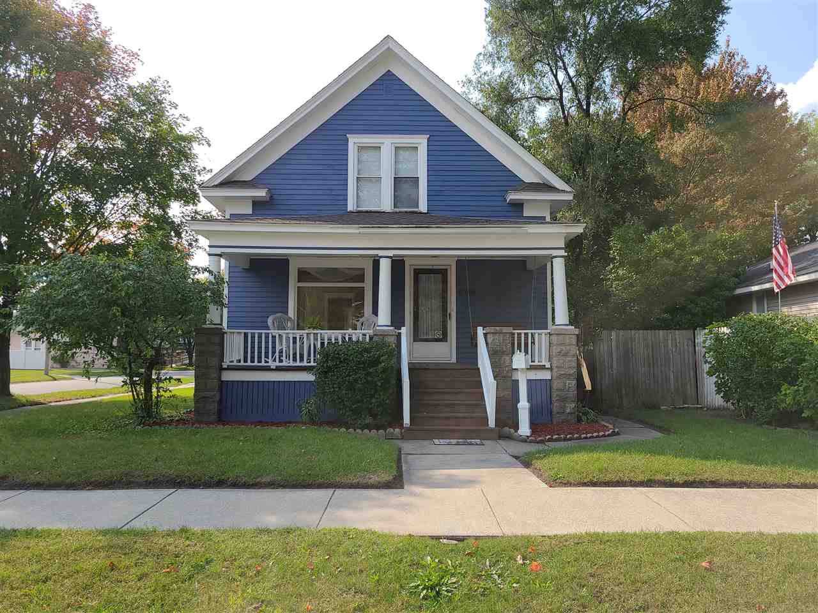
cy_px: 306
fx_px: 614
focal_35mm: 26
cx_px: 409
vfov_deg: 53.1
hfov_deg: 67.3
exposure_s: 1/1406
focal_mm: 5.4
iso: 40
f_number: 1.8
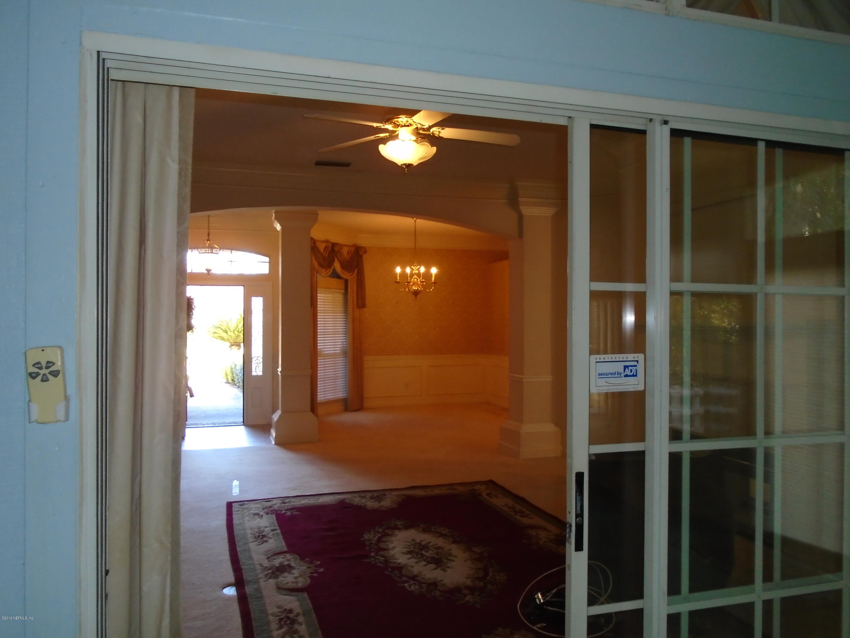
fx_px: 638
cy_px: 319
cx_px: 425
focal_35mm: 26
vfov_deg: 53.1
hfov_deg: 67.3
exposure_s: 1/30
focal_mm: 4.6
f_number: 3.2
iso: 200
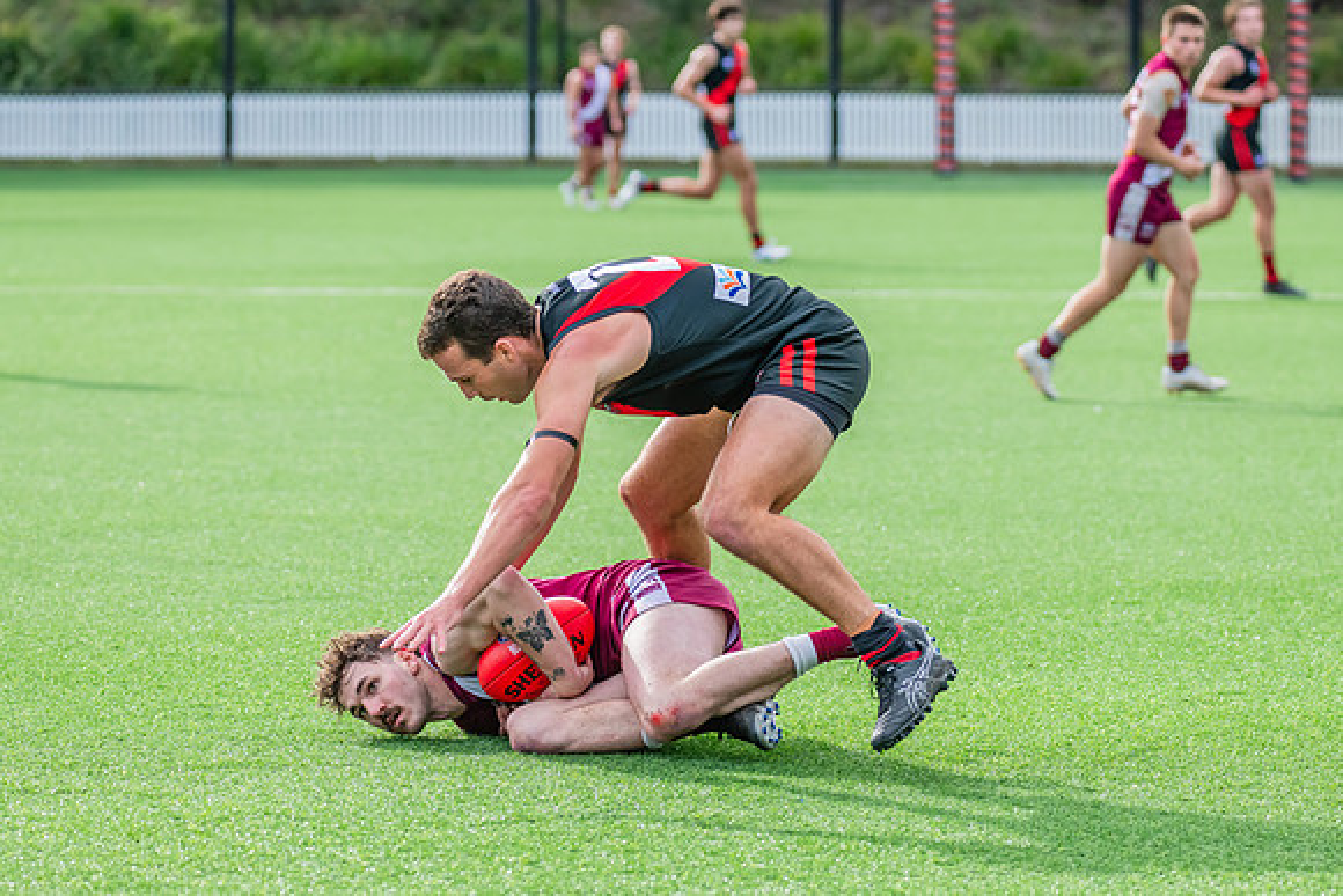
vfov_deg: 7.0
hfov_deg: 10.4
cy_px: 518
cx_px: 700
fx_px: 7376
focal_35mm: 198
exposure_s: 1/1250
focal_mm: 170
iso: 800
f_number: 5.6
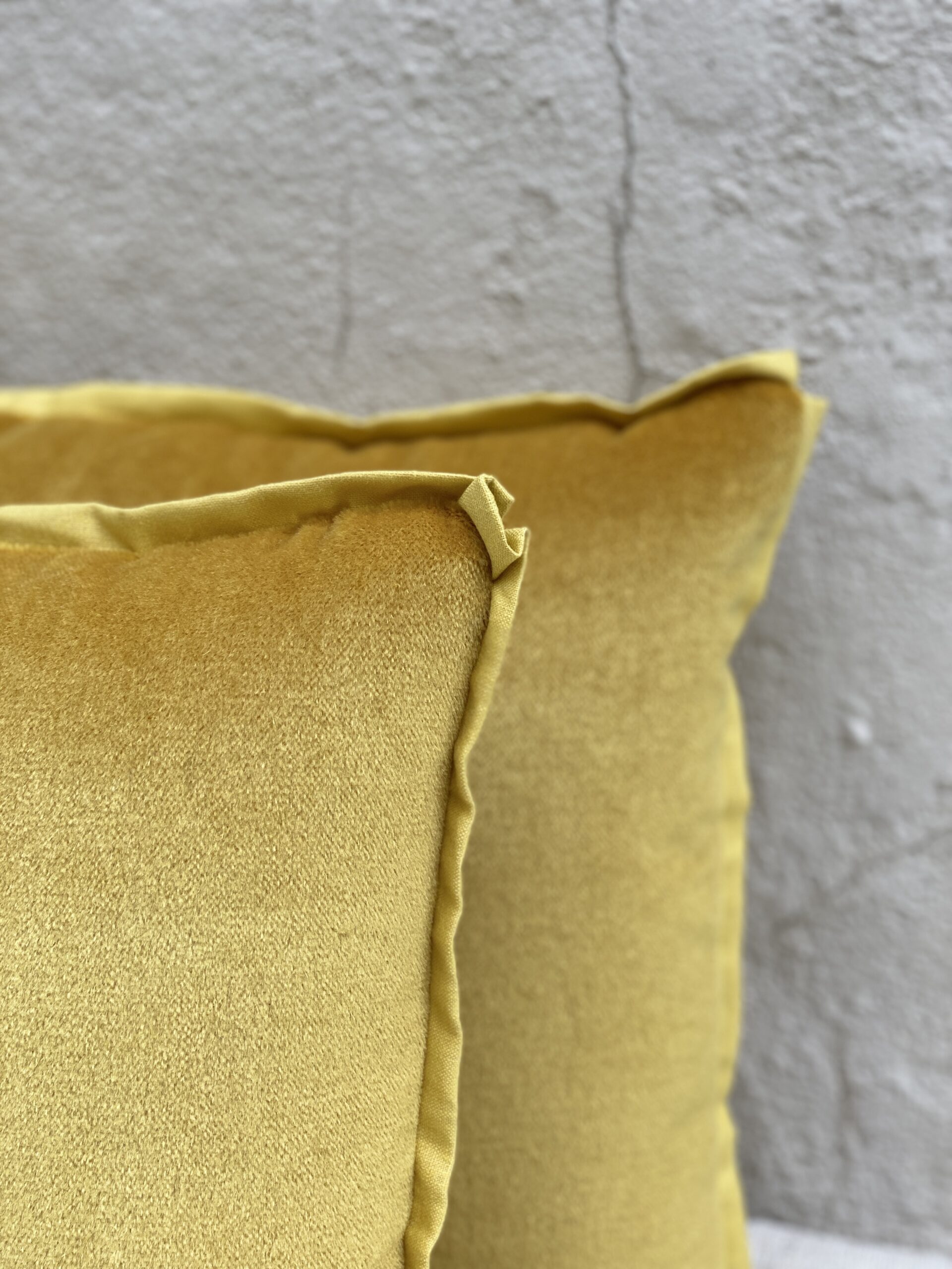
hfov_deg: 28.0
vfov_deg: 36.8
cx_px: 476
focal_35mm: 52
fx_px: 1907
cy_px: 634
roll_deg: +2.9
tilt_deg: -19.7
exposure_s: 1/122
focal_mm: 6
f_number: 2
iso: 40
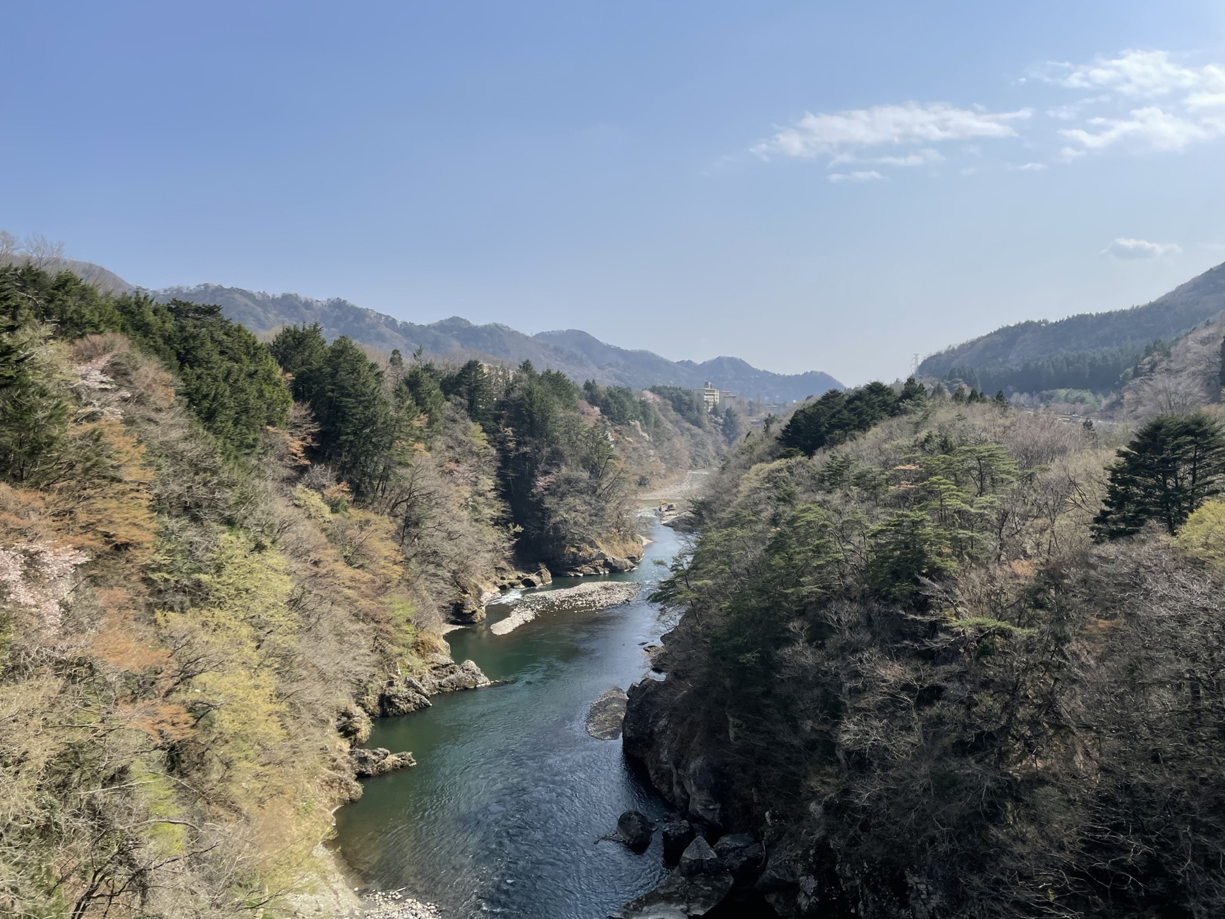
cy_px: 460
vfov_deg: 53.1
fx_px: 920
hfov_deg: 67.3
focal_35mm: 26
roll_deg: +0.2
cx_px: 612
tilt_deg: -2.9
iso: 32
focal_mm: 4.2
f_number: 1.6
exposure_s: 1/4292
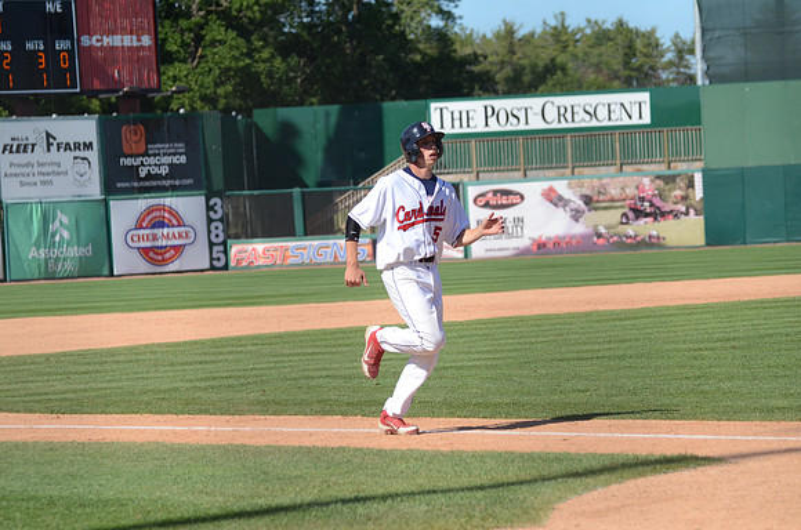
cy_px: 265
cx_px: 400
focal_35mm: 188
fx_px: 4163
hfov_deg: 11.0
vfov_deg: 7.3
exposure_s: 1/8000
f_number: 4.8
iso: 1000
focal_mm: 125
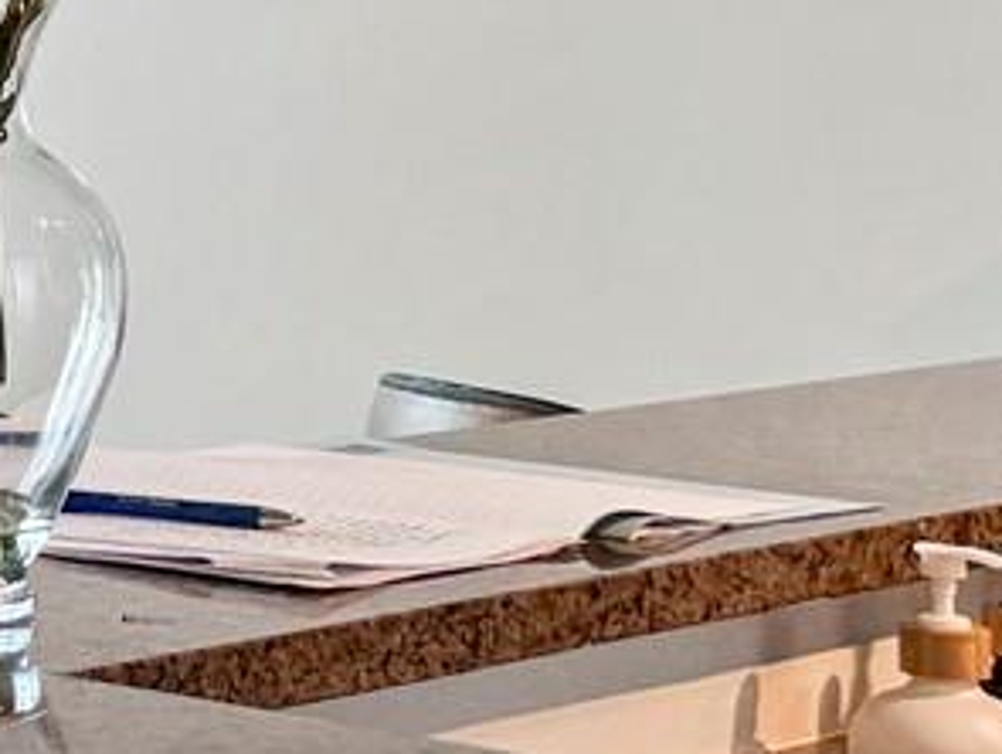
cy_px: 214
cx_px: -1637
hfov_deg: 11.5
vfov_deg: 11.4
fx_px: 3768
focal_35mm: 130
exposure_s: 1/390
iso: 100
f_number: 1.8
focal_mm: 6.76
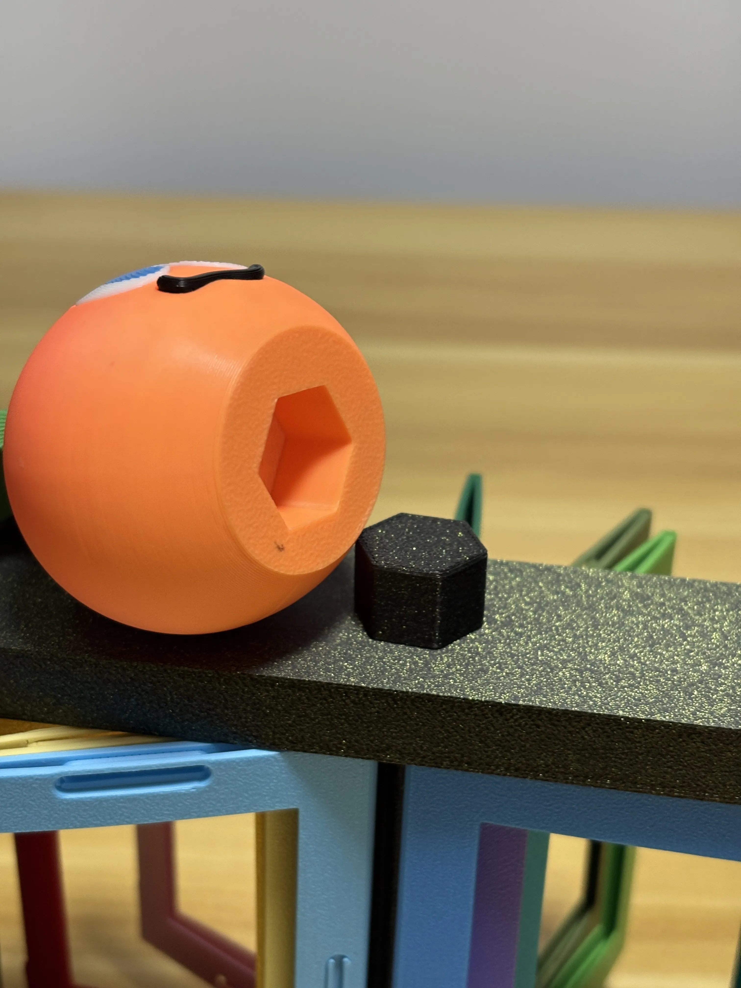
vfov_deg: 36.8
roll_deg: -1.4
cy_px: 494
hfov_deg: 28.0
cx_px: 370
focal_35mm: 52
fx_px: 1484
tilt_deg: -26.5
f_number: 1.6
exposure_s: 1/60
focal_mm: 5.96
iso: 125
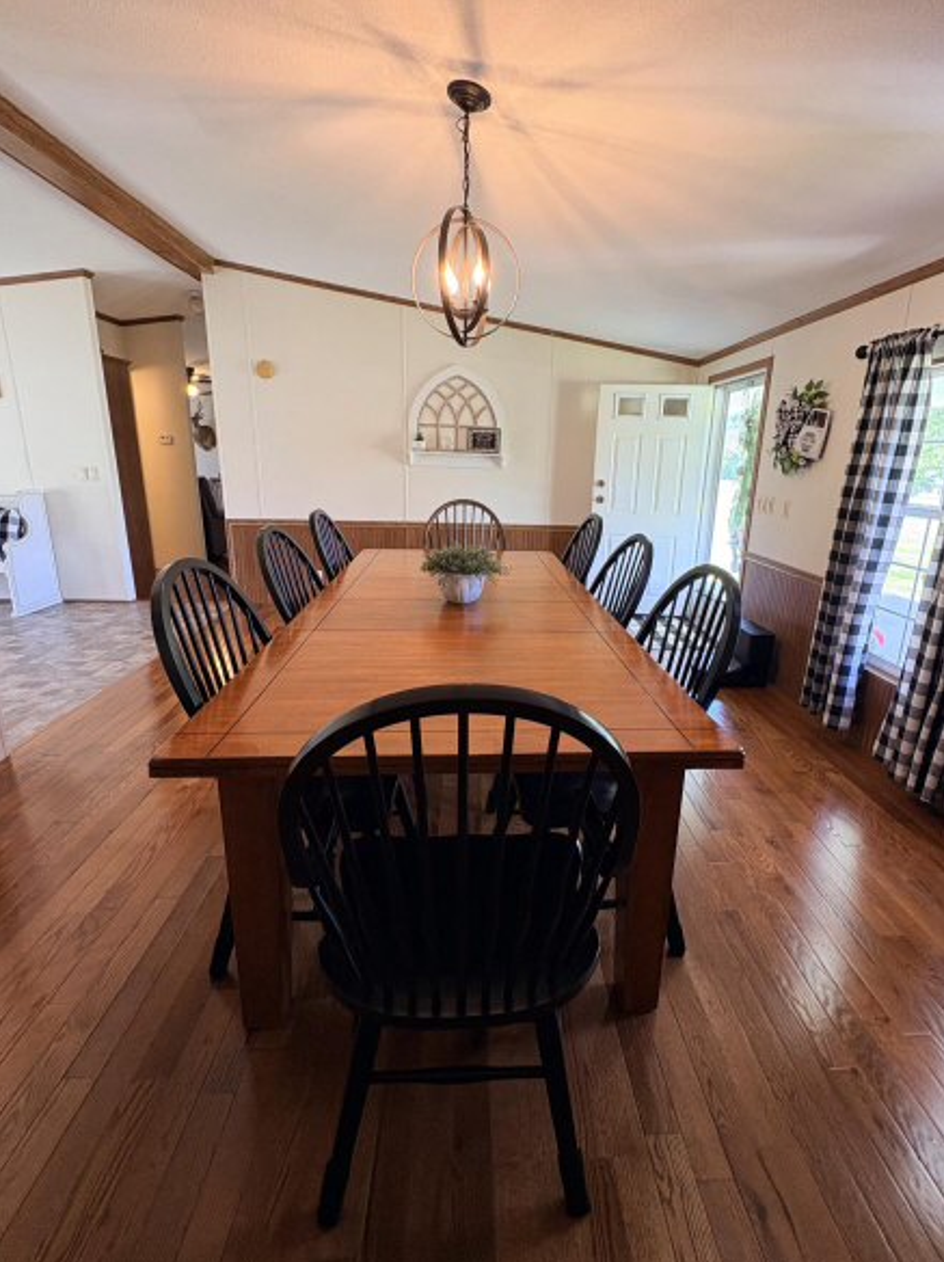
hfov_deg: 77.9
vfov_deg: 94.5
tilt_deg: -14.1
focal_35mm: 16
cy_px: 613
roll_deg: -1.1
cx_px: 503
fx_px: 583
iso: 200
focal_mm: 2.22
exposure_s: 1/60
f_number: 2.2
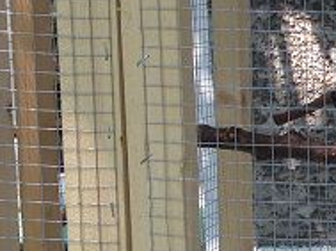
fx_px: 1695
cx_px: 674
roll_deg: +0.5
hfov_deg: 10.4
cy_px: 251
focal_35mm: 175
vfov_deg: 8.4
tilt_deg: -4.7
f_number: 2.4
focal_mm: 4.12
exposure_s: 1/223
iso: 50
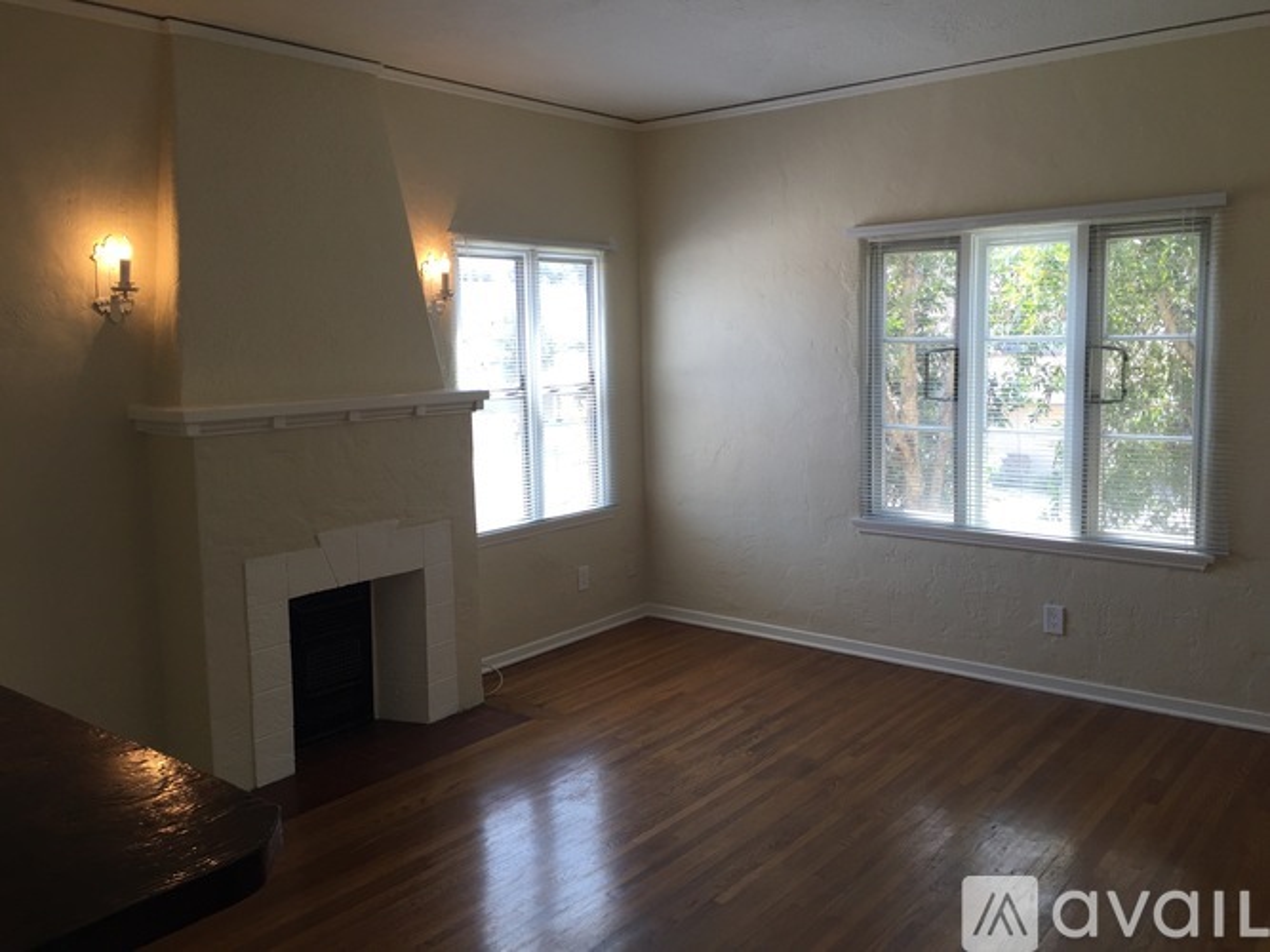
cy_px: 476
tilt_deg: -7.4
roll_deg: +0.5
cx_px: 635
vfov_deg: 48.2
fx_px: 1064
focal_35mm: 29
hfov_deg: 61.7
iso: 40
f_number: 2.2
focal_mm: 4.15
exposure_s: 1/120
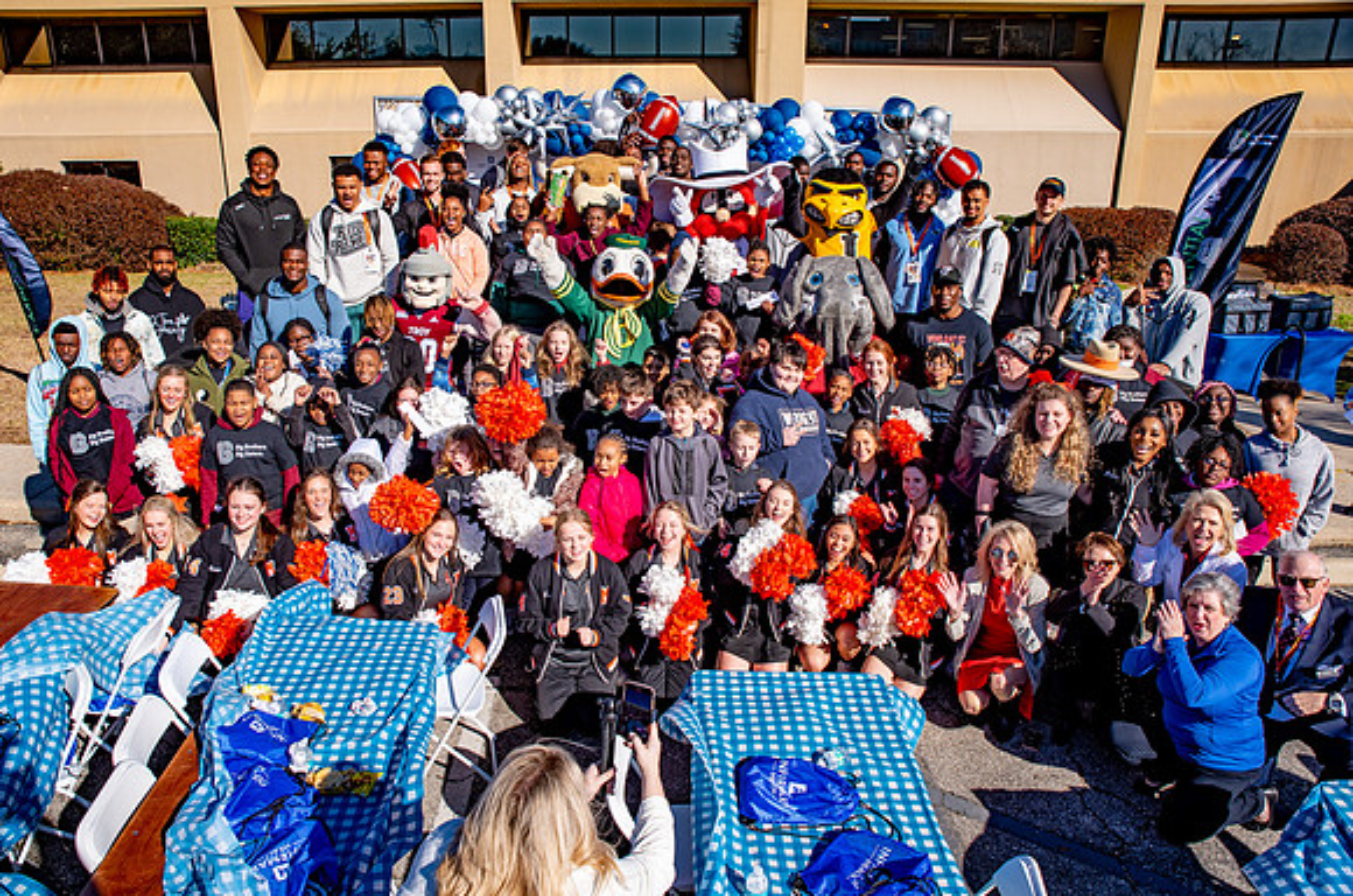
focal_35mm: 57
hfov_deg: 35.3
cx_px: 657
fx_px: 2128
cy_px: 432
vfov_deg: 23.8
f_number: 6.3
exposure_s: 1/400
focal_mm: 55
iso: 100
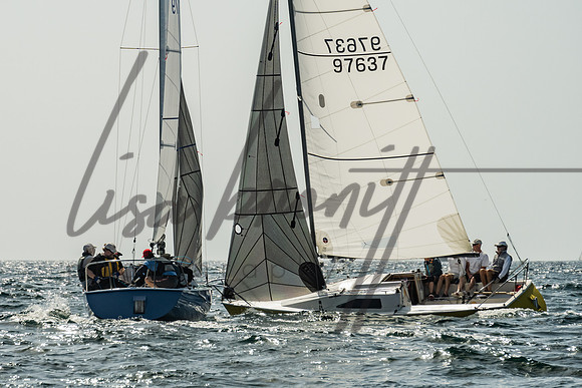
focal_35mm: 255
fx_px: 4129
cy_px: 138
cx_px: 203
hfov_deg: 8.1
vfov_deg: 5.4
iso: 320
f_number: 6.3
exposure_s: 1/1250
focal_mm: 155
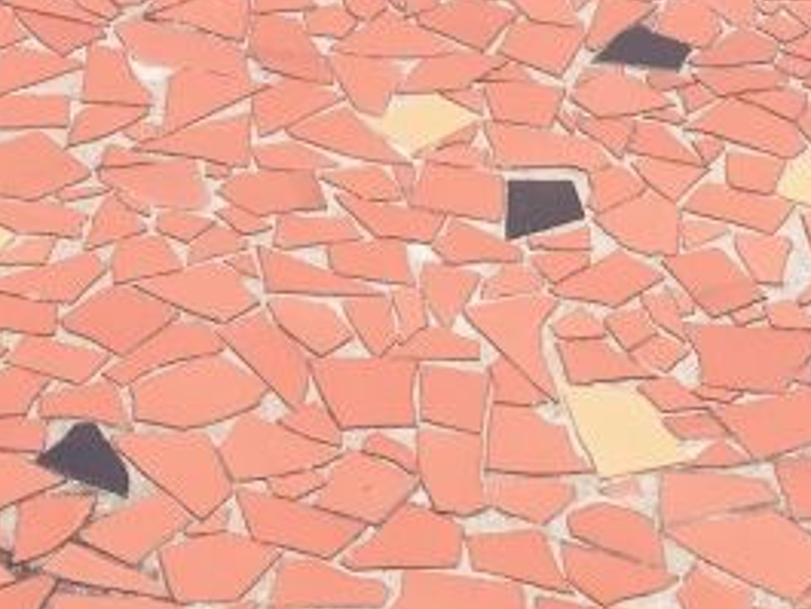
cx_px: 480
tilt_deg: -16.2
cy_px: -701
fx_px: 3281
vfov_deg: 9.7
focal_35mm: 140
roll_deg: -3.7
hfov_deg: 14.1
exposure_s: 1/1603
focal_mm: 4.15
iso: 25
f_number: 2.2
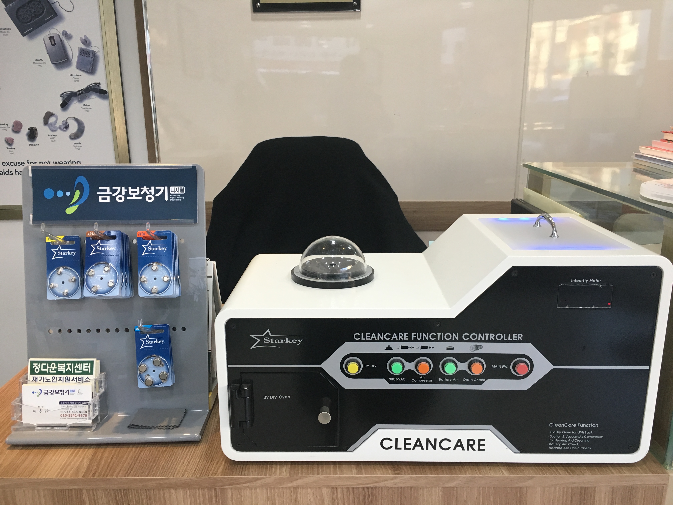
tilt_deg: -14.0
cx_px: 336
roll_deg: +1.2
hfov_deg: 61.7
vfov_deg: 48.2
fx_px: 564
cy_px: 252
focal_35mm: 29
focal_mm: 4.15
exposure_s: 1/30
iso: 40
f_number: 2.2
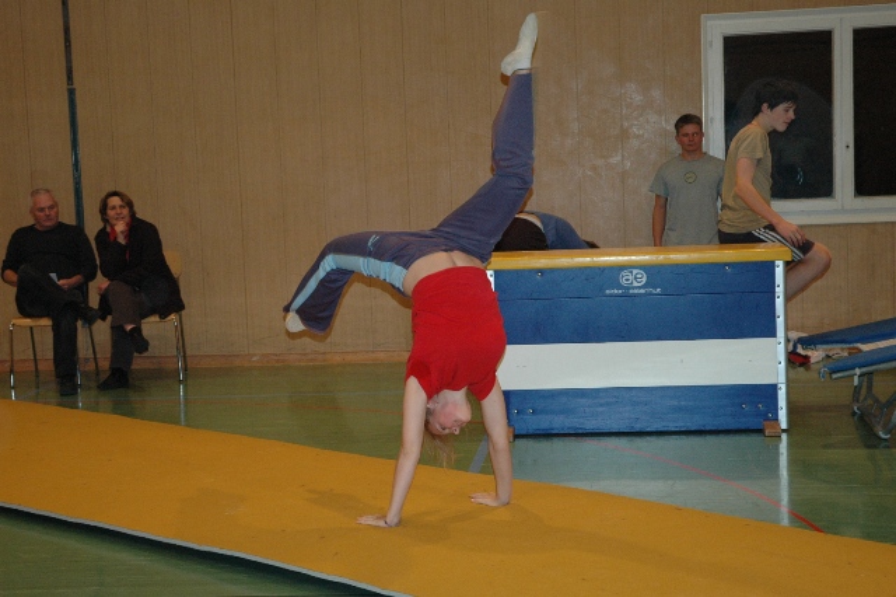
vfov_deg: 19.7
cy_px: 298
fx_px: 1716
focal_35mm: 69
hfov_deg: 29.3
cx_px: 448
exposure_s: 1/60
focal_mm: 46
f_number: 4.5
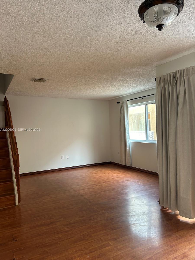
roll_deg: +1.3
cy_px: 130
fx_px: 195
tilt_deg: -1.2
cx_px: 98
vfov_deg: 67.3
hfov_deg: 53.1
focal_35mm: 26
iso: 64
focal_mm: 5.7
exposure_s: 1/60
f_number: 1.5
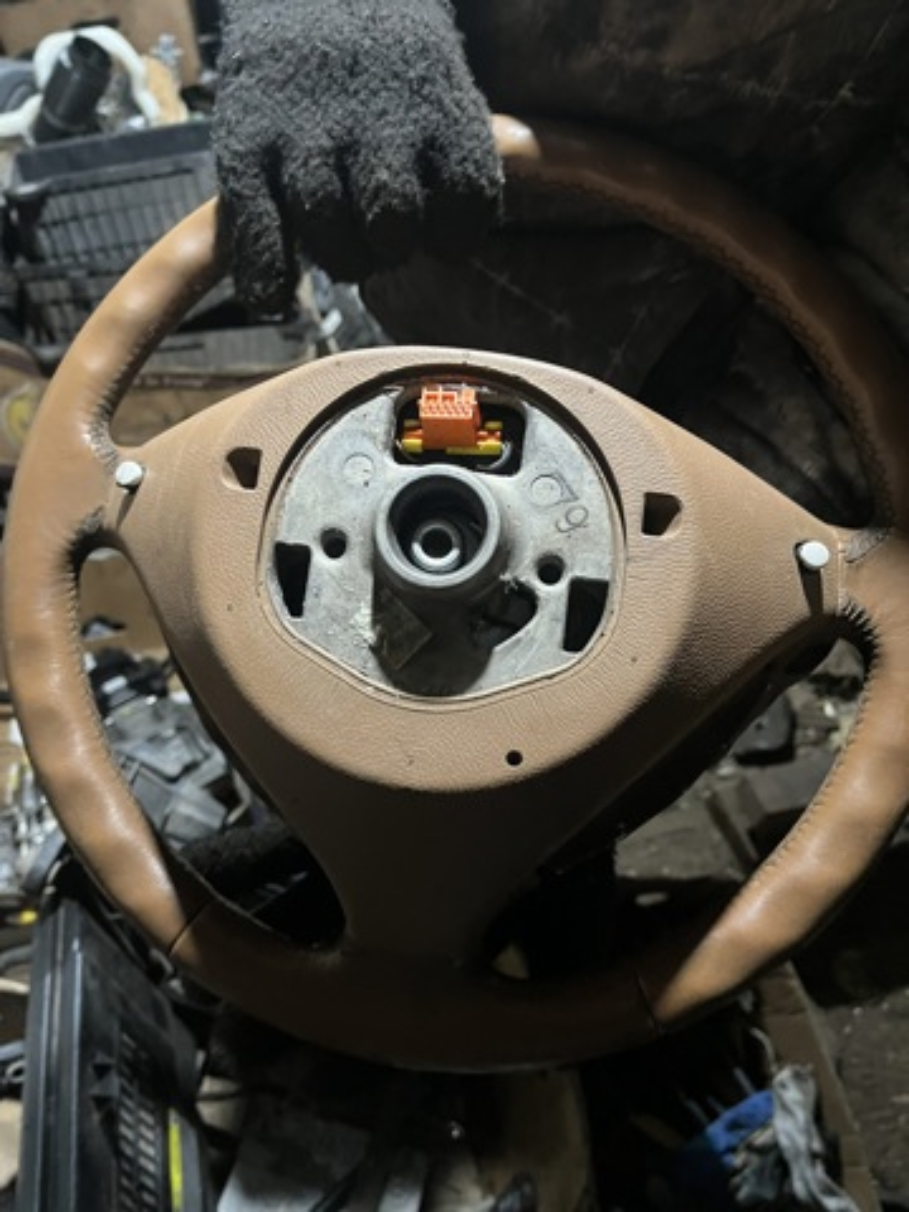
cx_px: 454
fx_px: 910
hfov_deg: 53.1
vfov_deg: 67.3
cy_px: 606
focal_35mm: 26
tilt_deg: -51.8
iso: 640
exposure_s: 1/34
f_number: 1.6
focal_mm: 5.1
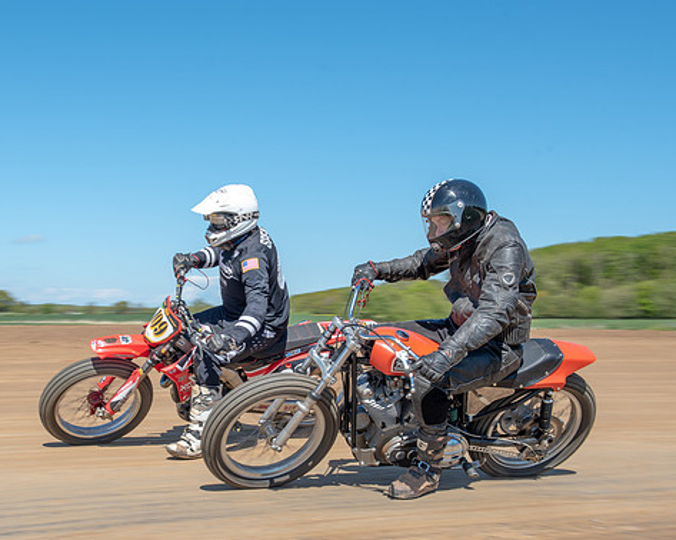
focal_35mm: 51
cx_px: 213
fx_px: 1020
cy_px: 320
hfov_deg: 36.2
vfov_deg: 29.6
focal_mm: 35
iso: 100
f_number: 8
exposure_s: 1/160
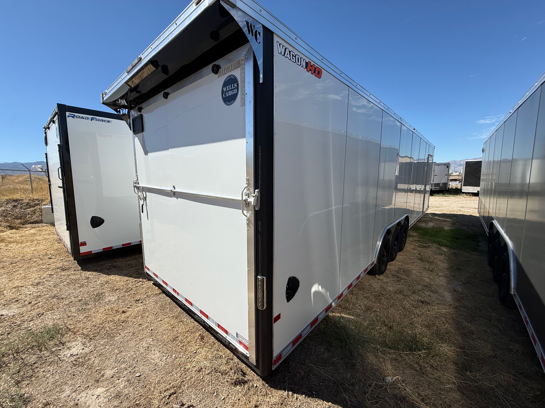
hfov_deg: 102.1
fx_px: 220
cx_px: 272
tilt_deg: -5.0
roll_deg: +1.5
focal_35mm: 14
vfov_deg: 85.7
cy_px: 204
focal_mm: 2.22
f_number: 2.2
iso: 50
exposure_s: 1/2717
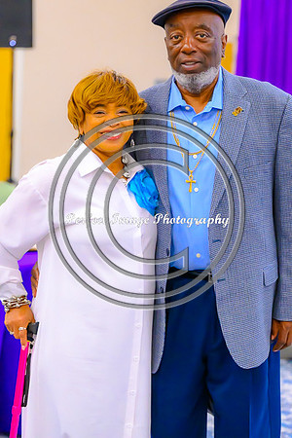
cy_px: 219
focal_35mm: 105
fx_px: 1277
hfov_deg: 13.0
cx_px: 146
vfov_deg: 19.5
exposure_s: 1/200
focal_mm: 70
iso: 5000
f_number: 2.8
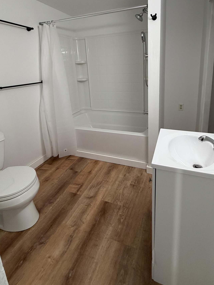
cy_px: 103
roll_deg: +1.7
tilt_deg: -12.3
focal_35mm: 19
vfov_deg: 82.7
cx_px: 123
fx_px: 157
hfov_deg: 68.3
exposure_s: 1/120
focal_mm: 2.22
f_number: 2.2
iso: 250
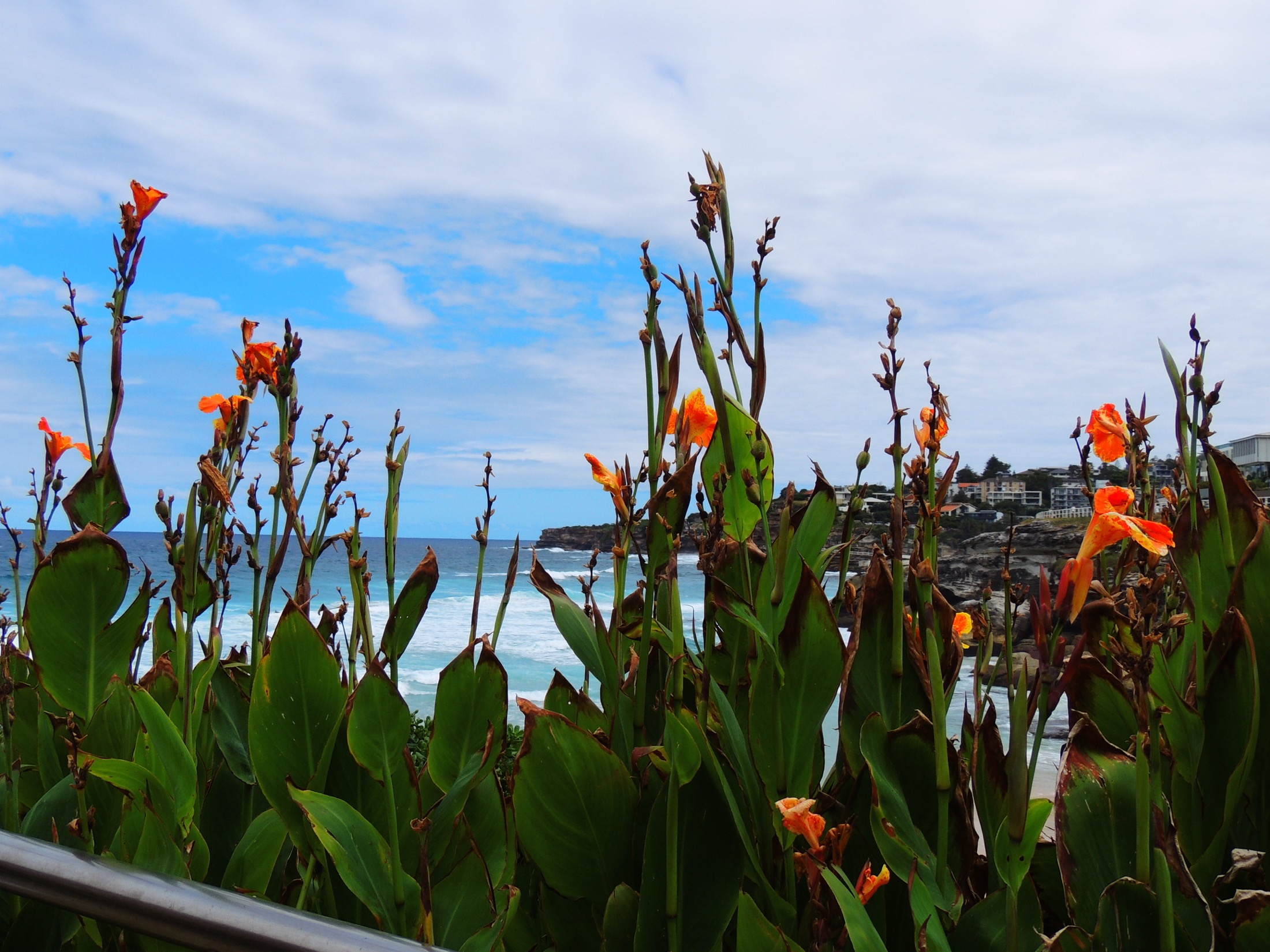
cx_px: 635
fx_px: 1284
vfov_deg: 40.7
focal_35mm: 35
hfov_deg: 52.6
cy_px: 476
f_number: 3.3
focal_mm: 6.2
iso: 100
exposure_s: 1/1600
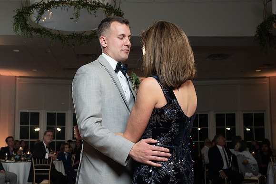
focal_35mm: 48
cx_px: 105
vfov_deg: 27.8
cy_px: 114
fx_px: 370
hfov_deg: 40.6
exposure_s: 1/200
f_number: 5.6
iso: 2000
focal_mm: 39
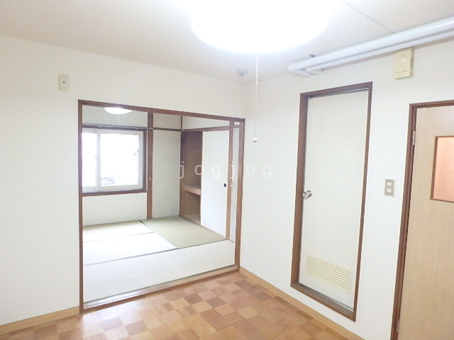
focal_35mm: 21
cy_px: 170
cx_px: 227
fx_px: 275
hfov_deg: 79.0
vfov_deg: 63.4
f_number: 3.5
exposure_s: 1/25
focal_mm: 3.7
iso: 800
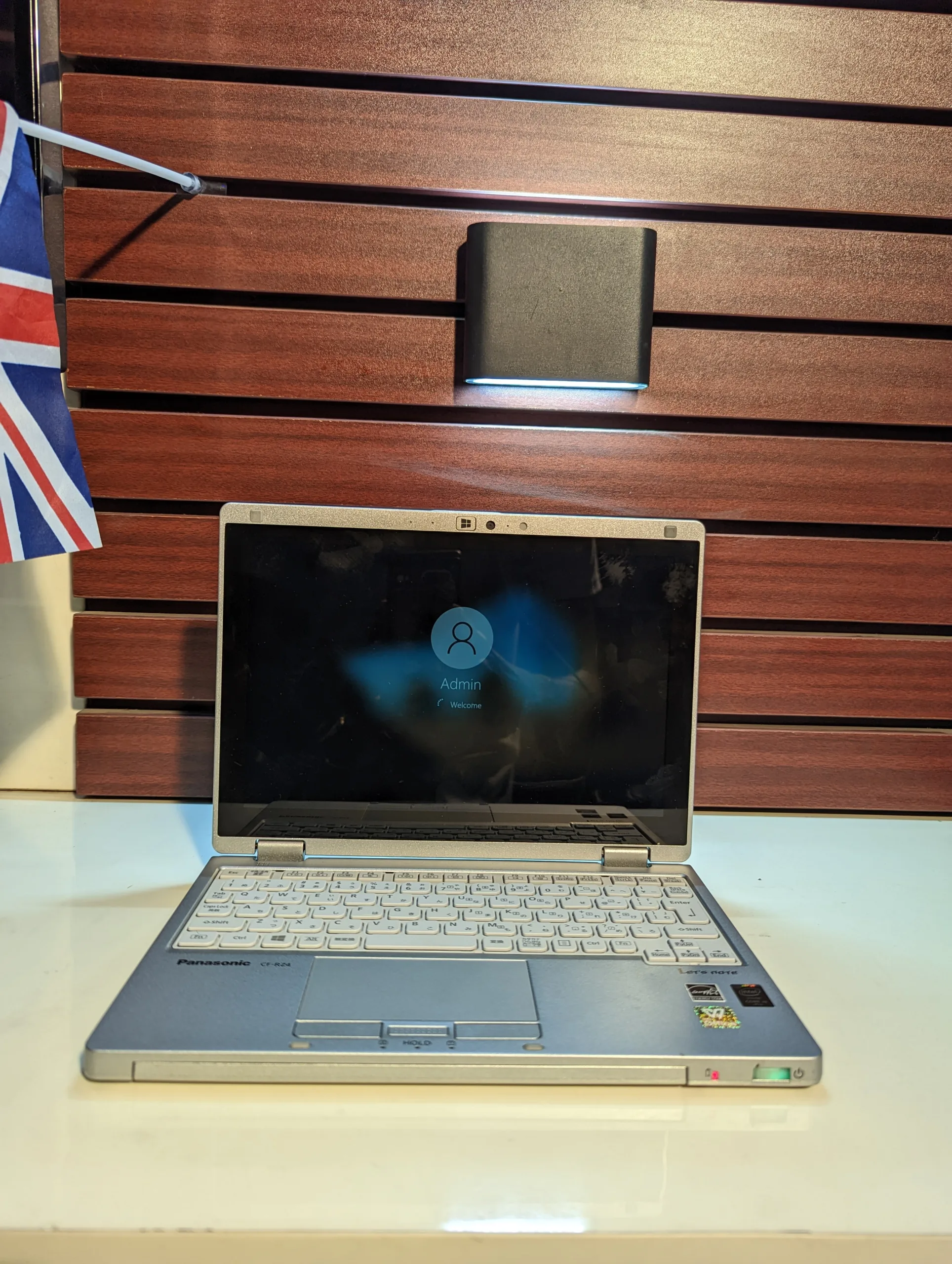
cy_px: 632
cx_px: 476
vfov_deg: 71.5
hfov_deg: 56.9
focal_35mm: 24
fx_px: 878
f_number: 1.85
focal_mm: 6.81
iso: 81
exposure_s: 1/100
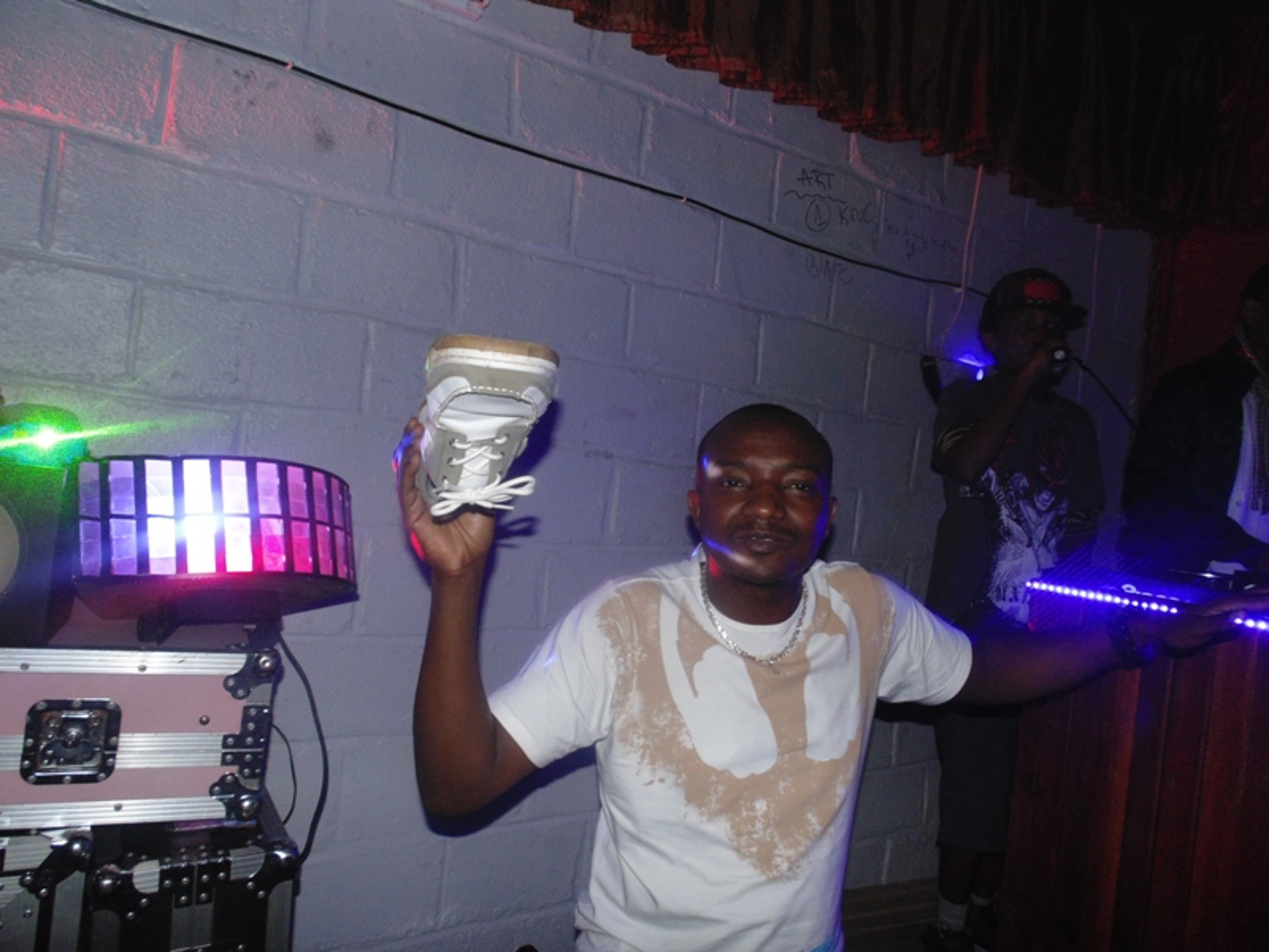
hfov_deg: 71.6
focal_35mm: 24
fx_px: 880
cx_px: 634
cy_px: 476
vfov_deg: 56.8
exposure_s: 1/40
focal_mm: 4.3
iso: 200
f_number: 3.1
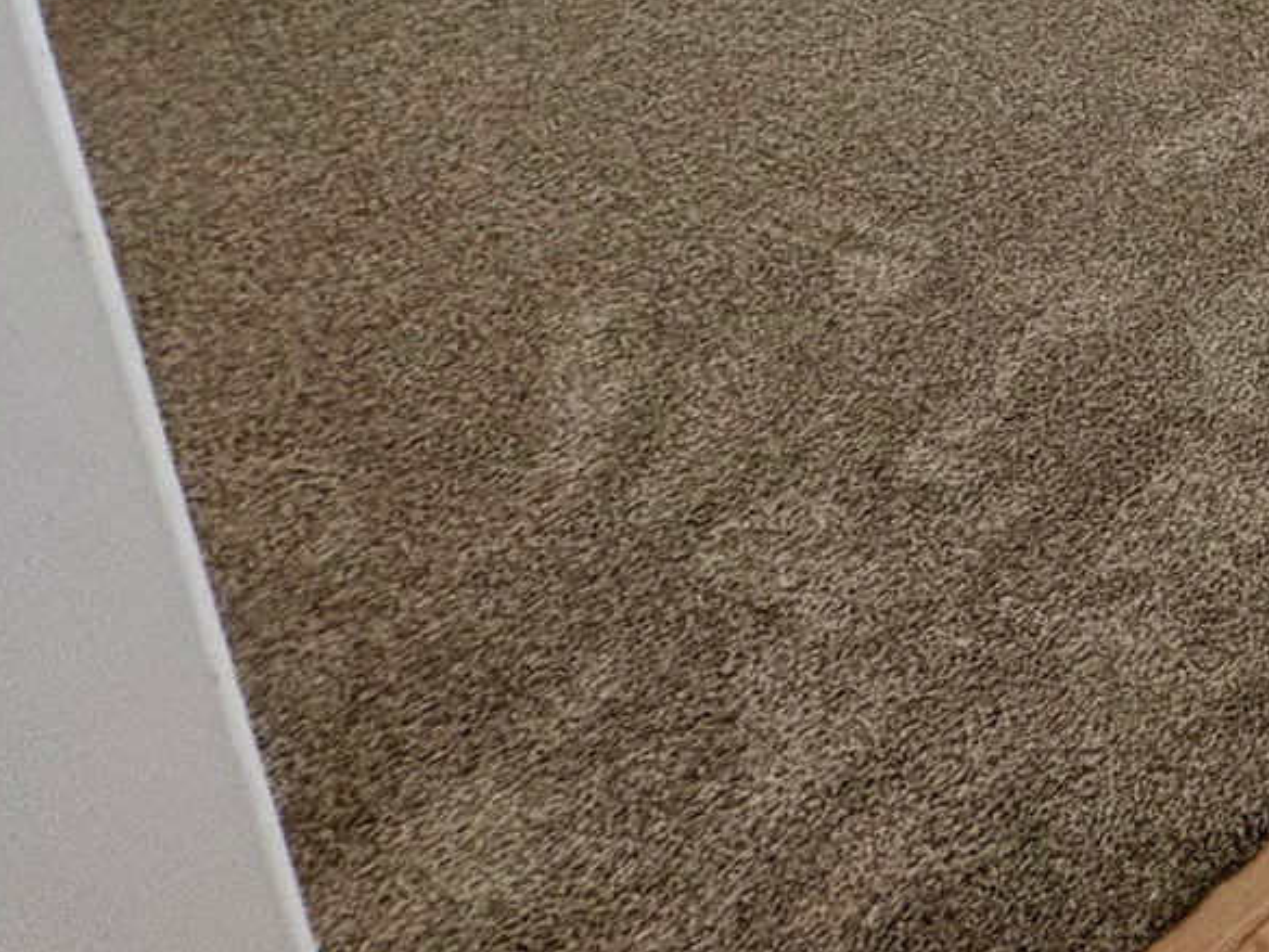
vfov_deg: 23.4
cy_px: -503
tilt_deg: -12.9
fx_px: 1797
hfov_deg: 24.8
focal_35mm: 49
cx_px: 2089
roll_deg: +0.3
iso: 100
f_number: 2.2
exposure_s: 1/120
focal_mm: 2.22
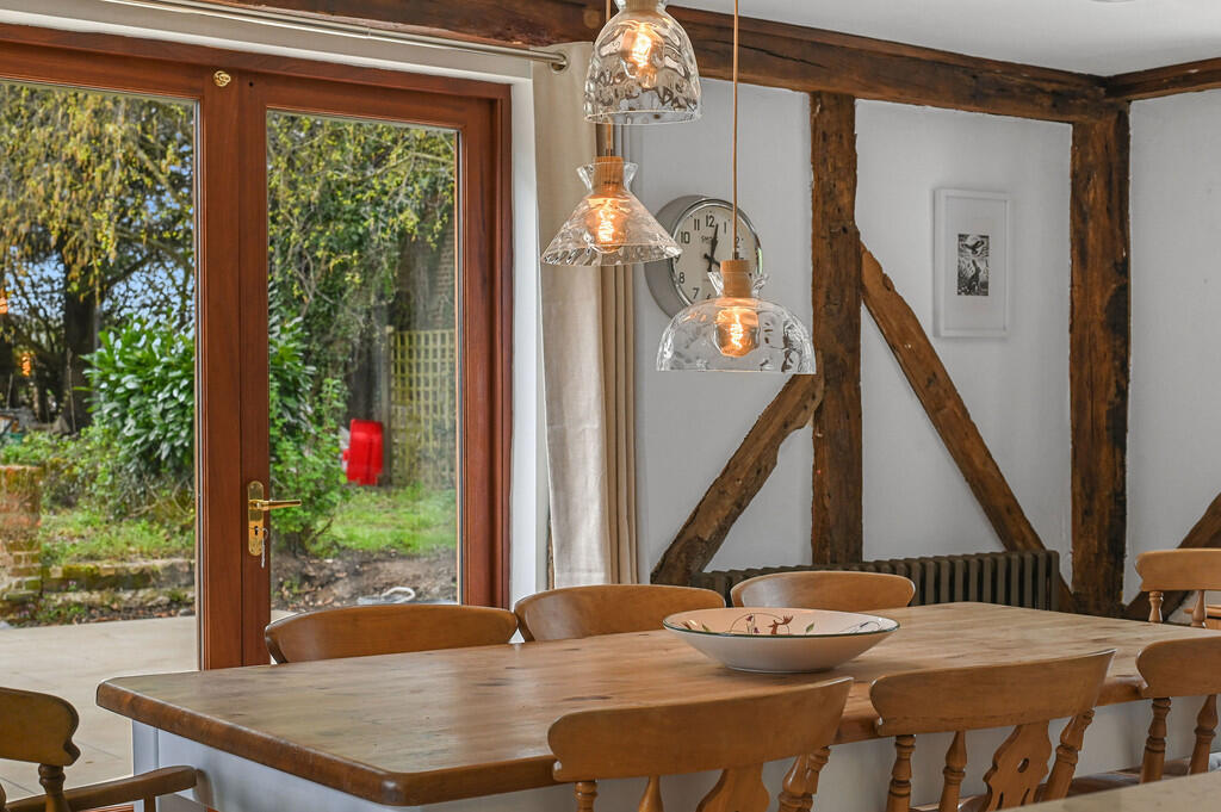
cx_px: 610
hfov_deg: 39.6
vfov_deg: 26.9
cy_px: 406
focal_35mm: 50
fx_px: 1694
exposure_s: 1/5
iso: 400
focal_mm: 50
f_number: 8
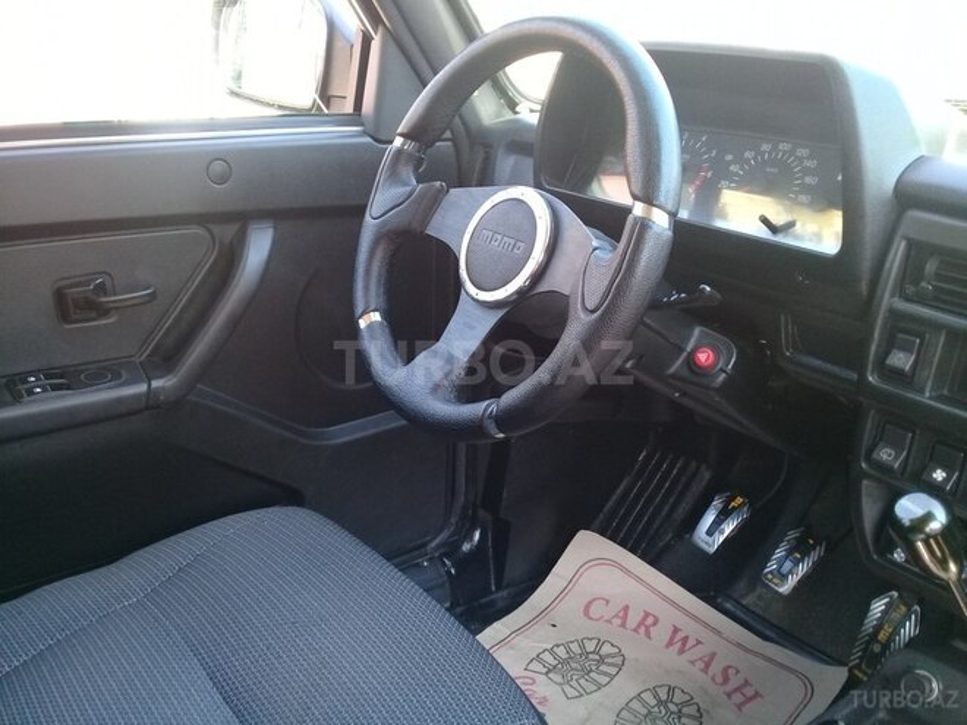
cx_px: 484
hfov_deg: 58.4
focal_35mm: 31
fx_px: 866
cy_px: 362
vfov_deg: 45.4
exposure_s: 1/33
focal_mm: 3.3
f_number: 2.2
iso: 64
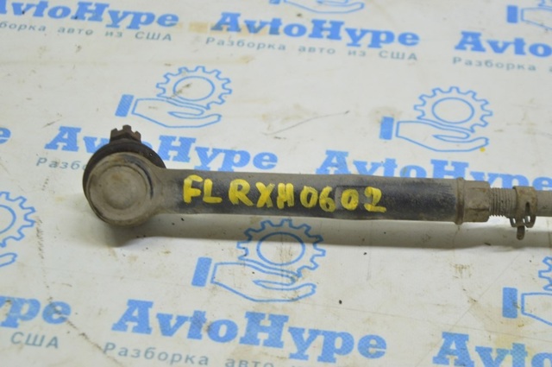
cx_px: 276
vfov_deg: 16.5
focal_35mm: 82
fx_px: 1263
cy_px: 184
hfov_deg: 24.6
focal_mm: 55
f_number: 5.6
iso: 400
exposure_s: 1/20
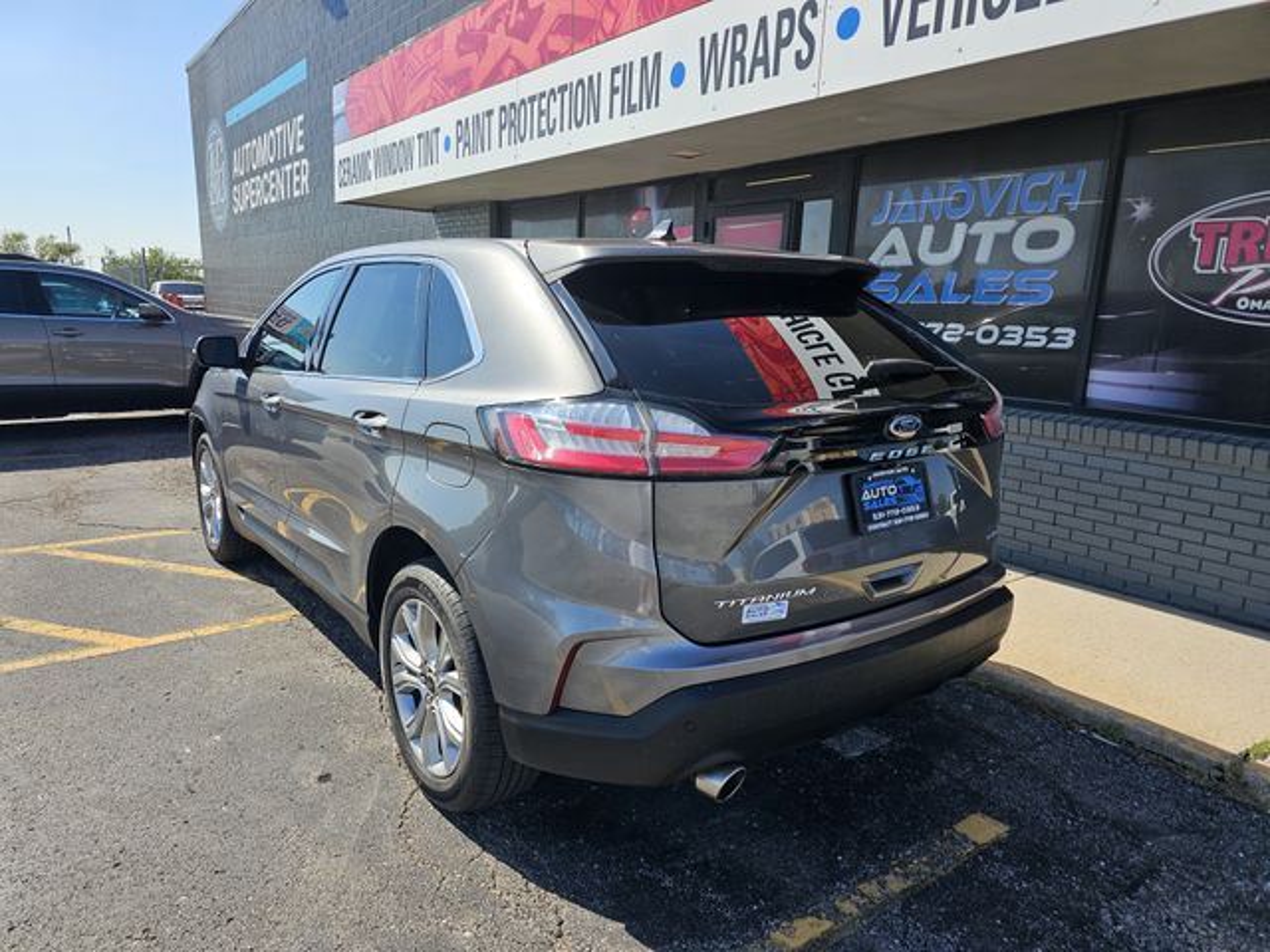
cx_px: 635
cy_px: 476
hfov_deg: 73.9
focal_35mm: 23
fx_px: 844
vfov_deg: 58.9
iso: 10
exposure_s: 1/585
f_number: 1.7
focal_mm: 6.3
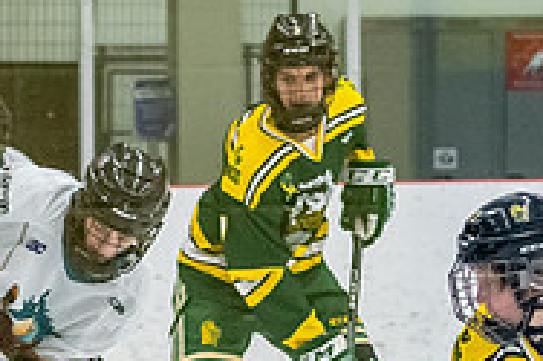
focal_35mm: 358
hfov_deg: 5.7
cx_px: -35
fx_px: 5395
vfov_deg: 3.8
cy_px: 512
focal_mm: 70
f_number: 2.8
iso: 4000
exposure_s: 1/800
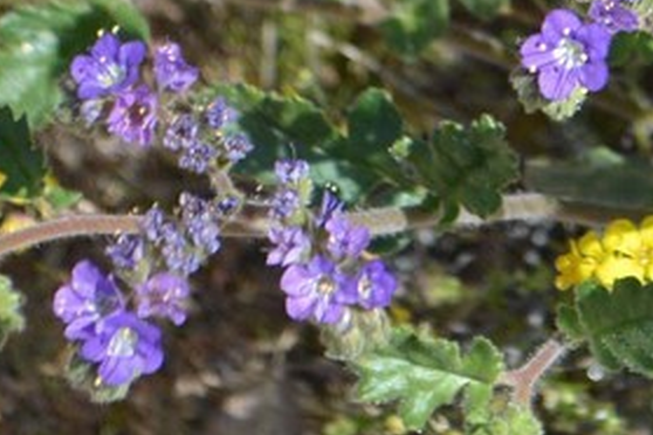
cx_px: 803
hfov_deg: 6.4
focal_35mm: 321
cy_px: -61
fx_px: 5821
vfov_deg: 4.3
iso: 400
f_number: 5.6
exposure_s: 1/1600
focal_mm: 55
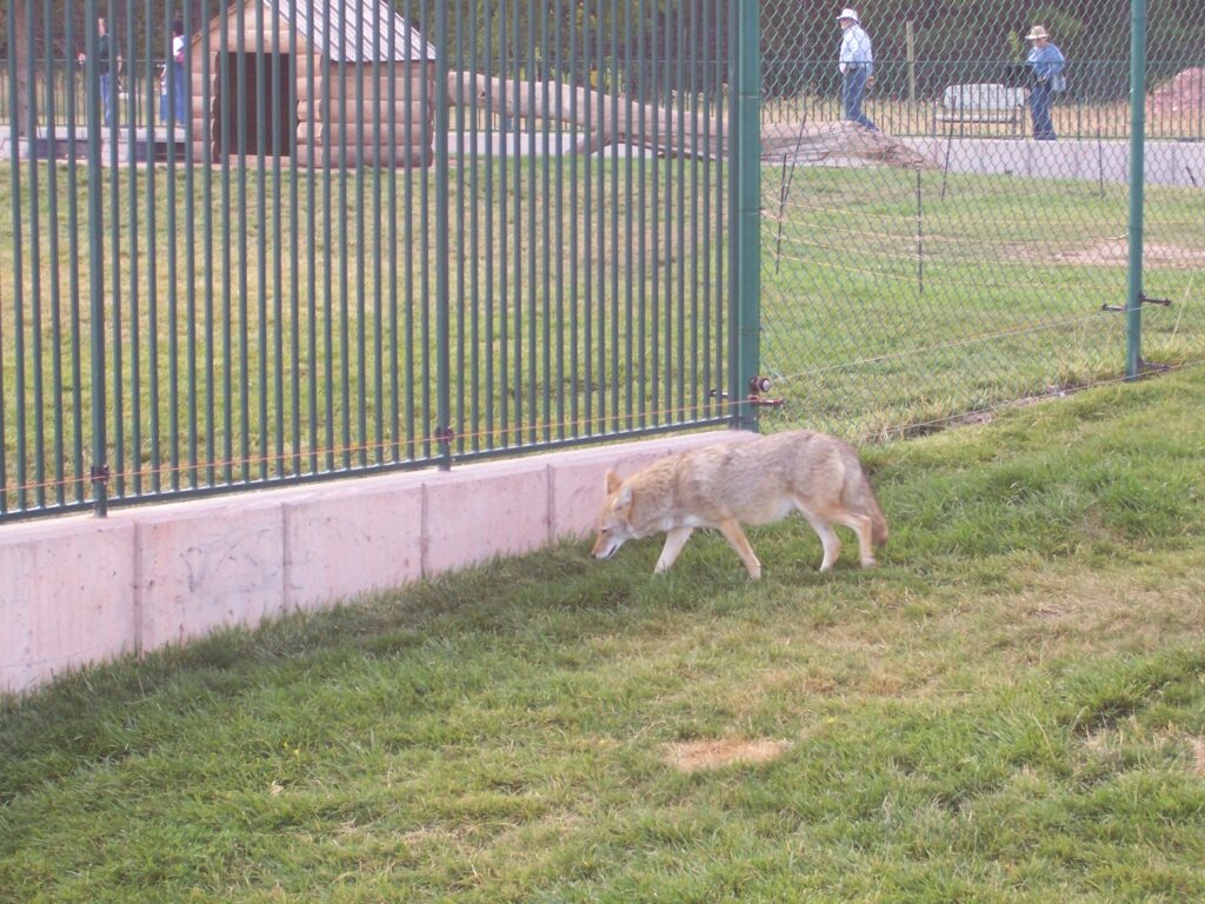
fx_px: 3551
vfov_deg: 14.5
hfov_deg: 19.3
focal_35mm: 102
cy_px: 452
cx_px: 602
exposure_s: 1/125
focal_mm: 16.8
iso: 125
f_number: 4.6
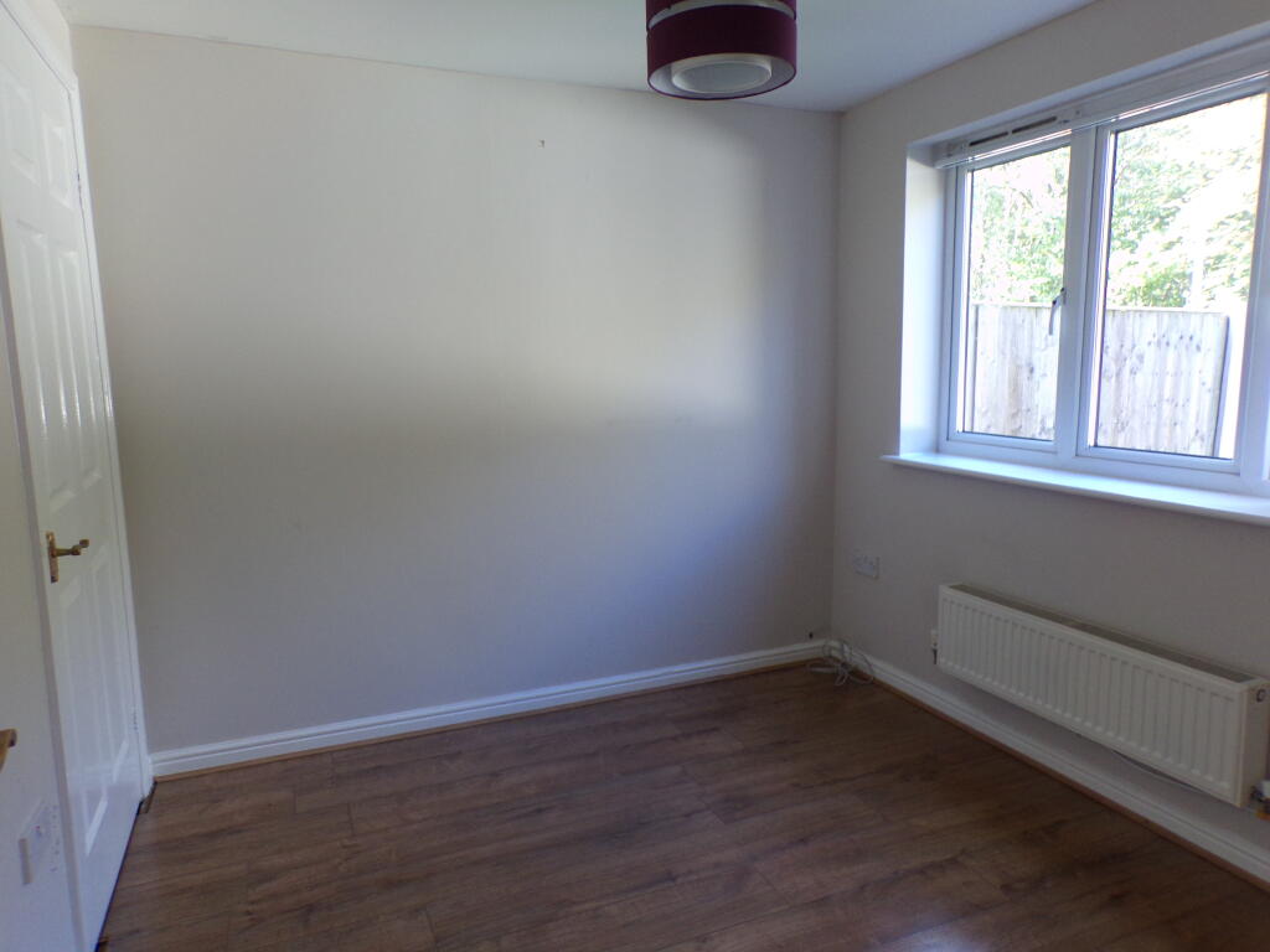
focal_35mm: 24
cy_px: 476
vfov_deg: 56.8
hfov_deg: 71.6
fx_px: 881
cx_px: 635
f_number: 3
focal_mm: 4.3
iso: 100
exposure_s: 1/34
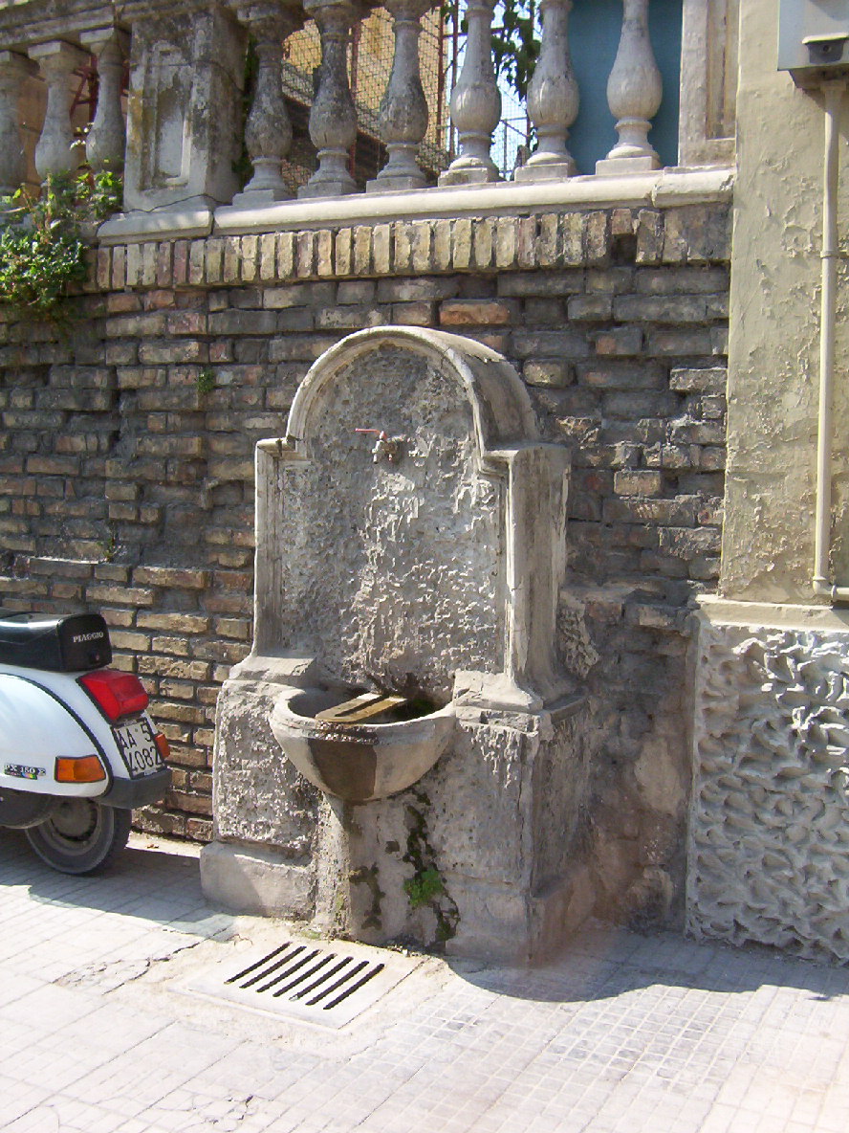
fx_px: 1177
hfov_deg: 39.7
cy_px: 566
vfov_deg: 51.4
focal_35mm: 36
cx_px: 424
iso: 100
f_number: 5.24
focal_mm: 5.54
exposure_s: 1/351
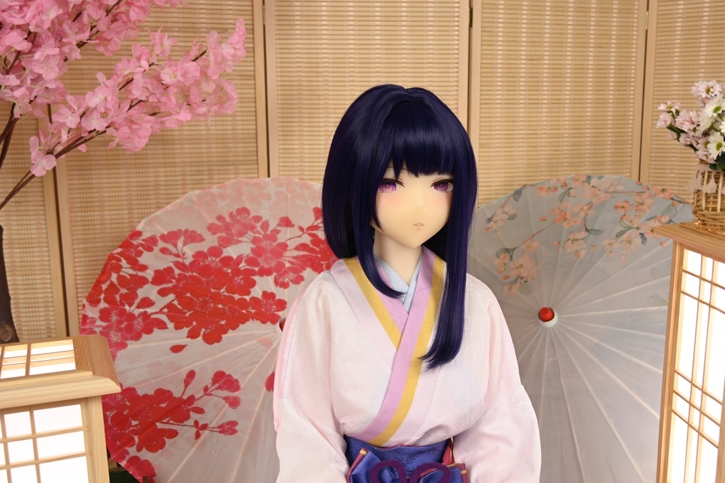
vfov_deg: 32.9
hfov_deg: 47.8
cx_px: 383
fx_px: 817
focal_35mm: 41
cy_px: 281
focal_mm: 23
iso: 100
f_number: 3.8
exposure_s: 1/25
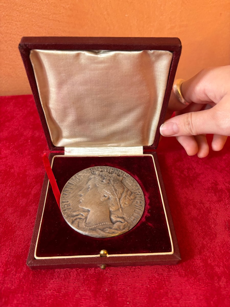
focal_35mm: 26
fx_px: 230
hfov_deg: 53.1
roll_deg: -3.8
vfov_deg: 67.3
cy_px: 154
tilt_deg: -44.4
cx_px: 115
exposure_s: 1/60
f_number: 1.6
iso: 250
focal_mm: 5.96
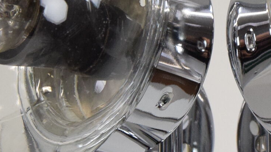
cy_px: 96
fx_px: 1099
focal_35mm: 153
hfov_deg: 13.9
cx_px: 236
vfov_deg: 7.9
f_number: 8
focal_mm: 24
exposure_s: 1/250
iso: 1600
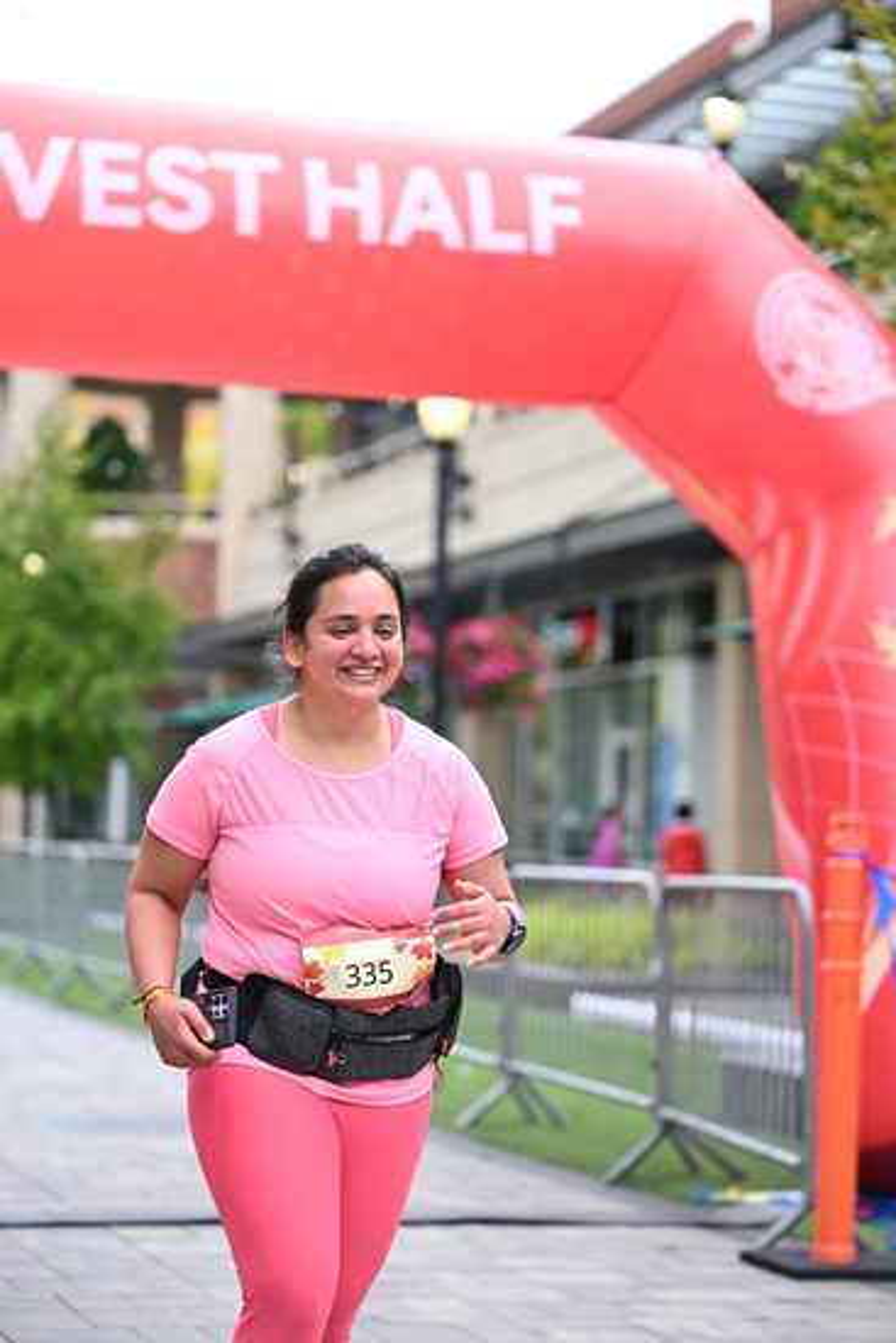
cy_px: 672
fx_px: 3283
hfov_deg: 15.5
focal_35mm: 88
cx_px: 448
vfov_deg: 23.1
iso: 640
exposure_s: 1/1600
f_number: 2.8
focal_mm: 88
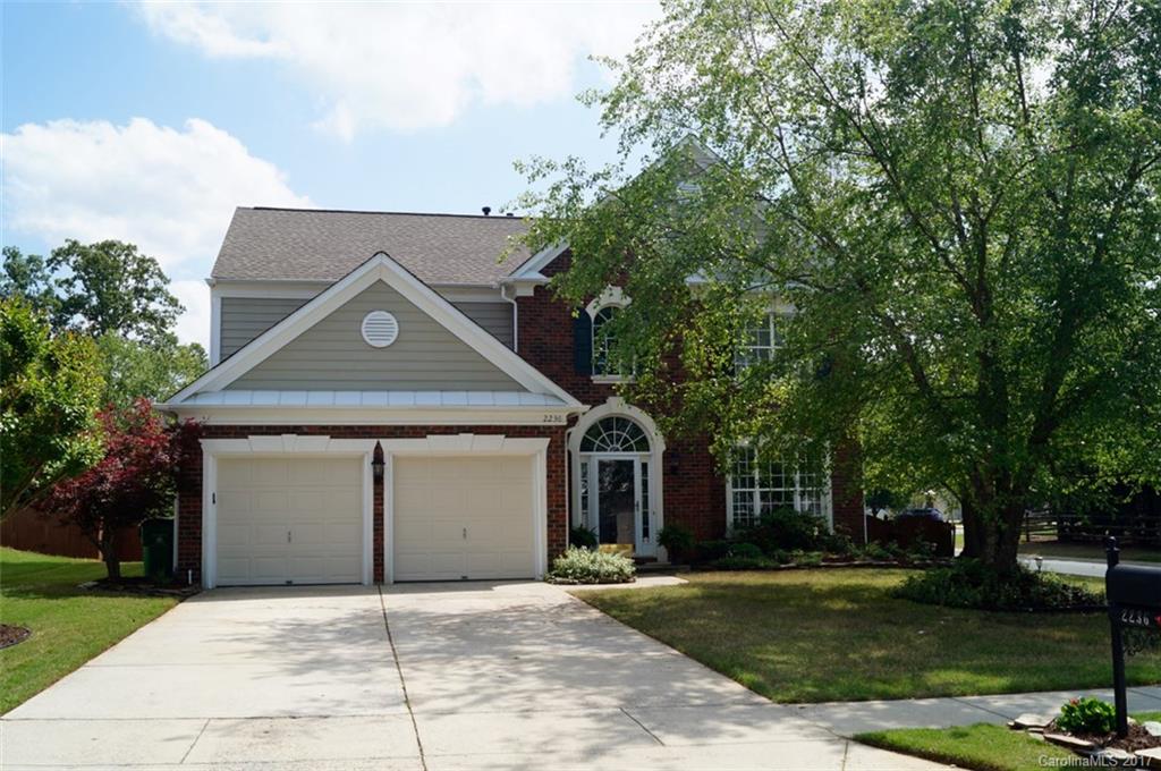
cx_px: 580
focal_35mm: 30
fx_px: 966
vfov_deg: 43.5
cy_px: 386
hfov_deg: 62.0
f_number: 10
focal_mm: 20
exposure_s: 1/160
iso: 100
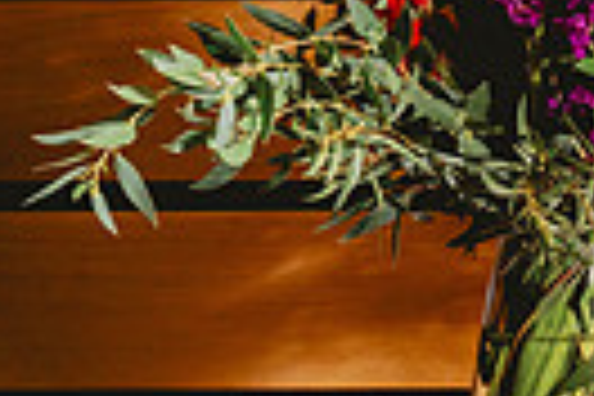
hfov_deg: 7.9
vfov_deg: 5.6
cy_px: 353
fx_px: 4059
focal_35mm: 246
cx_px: 1278
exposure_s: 1/125
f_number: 4
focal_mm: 56
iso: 400
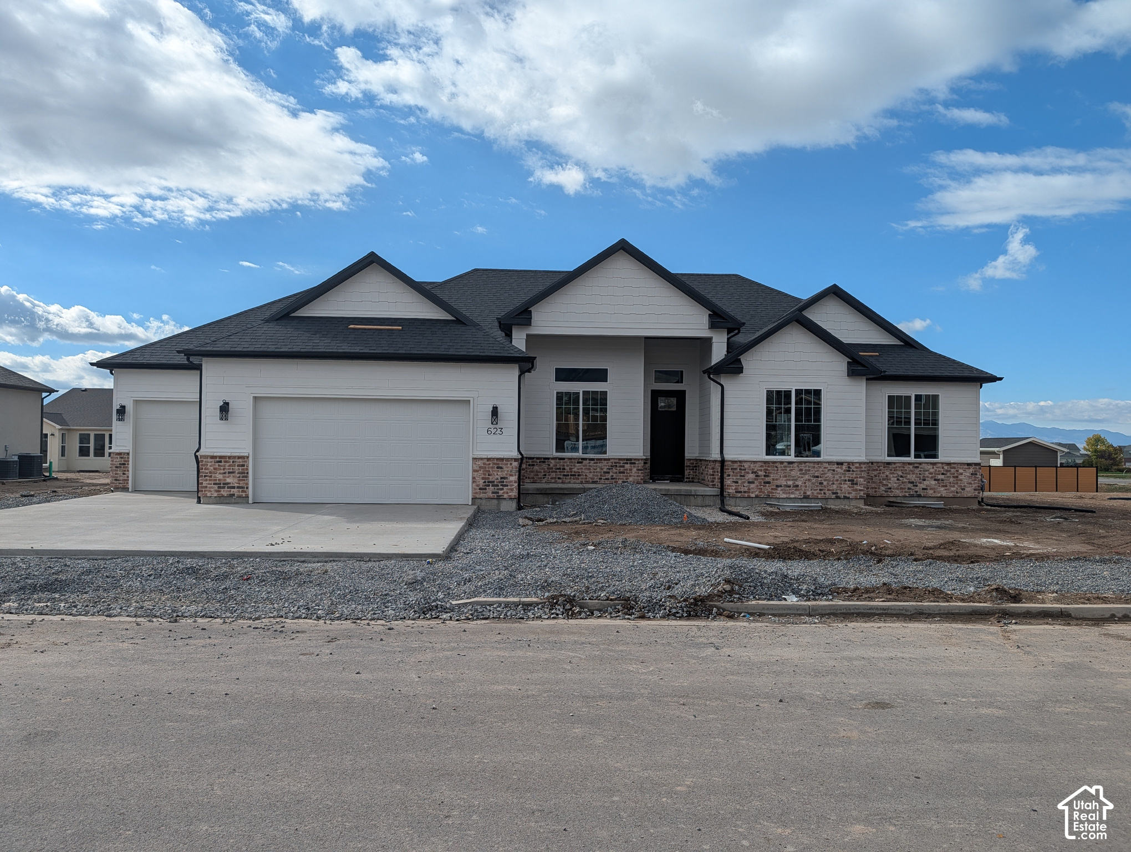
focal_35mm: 24
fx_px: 785
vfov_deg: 56.9
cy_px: 426
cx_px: 566
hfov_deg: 71.5
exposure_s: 1/1678
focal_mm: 6.9
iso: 19
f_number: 1.68
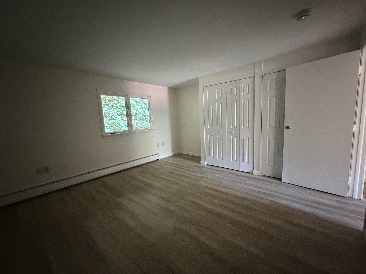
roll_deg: +3.0
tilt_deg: -7.1
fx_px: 148
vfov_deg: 85.7
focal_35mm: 14
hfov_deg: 102.1
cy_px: 137
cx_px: 183
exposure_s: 1/40
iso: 1250
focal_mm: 2.22
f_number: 2.2
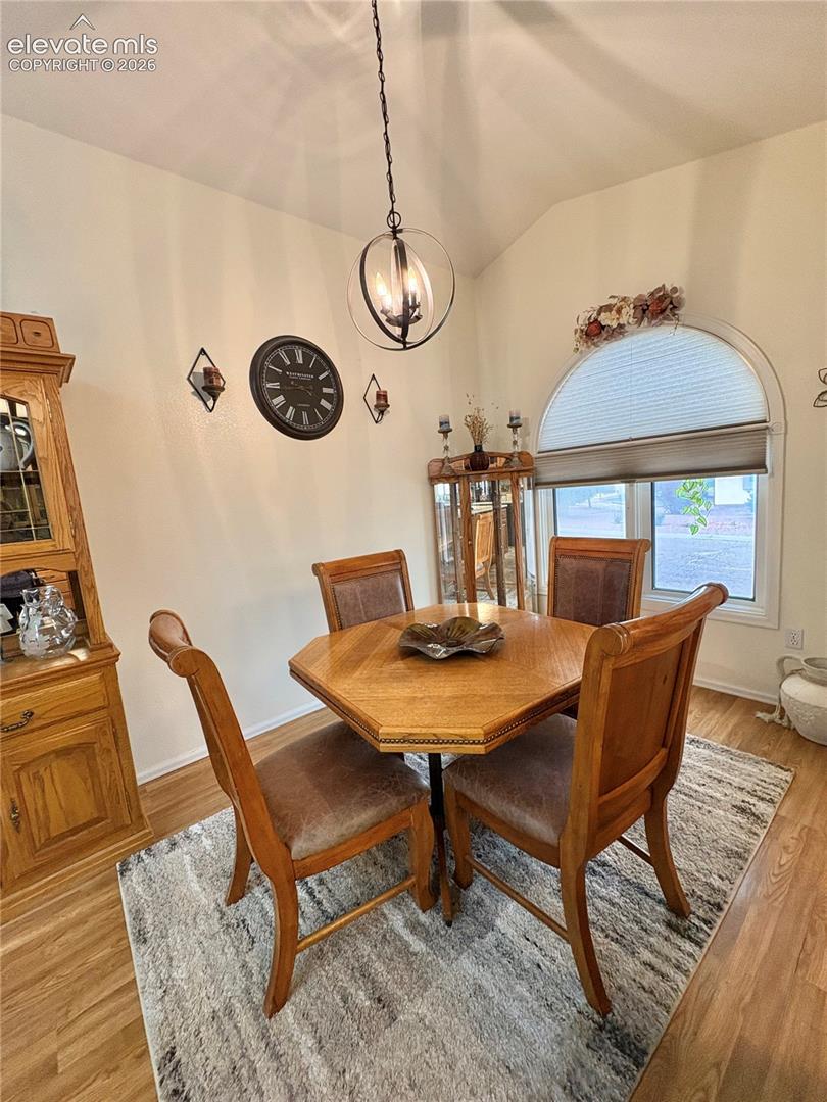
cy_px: 551
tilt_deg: -7.5
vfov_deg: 102.1
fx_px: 446
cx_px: 414
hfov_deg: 85.7
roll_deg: +5.9
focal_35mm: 14
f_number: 2.2
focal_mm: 2.22
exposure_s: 1/60
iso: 250
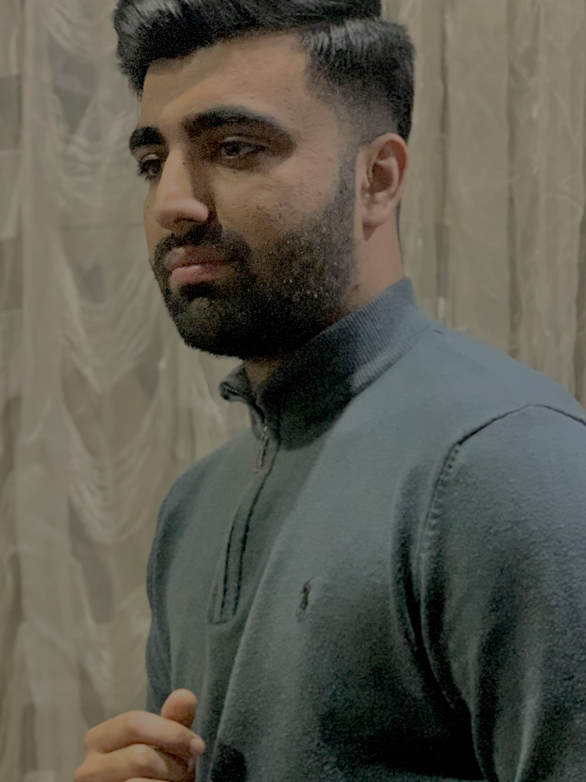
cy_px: 506
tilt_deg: -4.5
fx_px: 1602
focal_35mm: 71
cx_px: 291
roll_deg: +1.9
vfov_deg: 27.3
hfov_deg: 20.7
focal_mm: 6
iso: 640
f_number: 2.4
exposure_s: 1/25
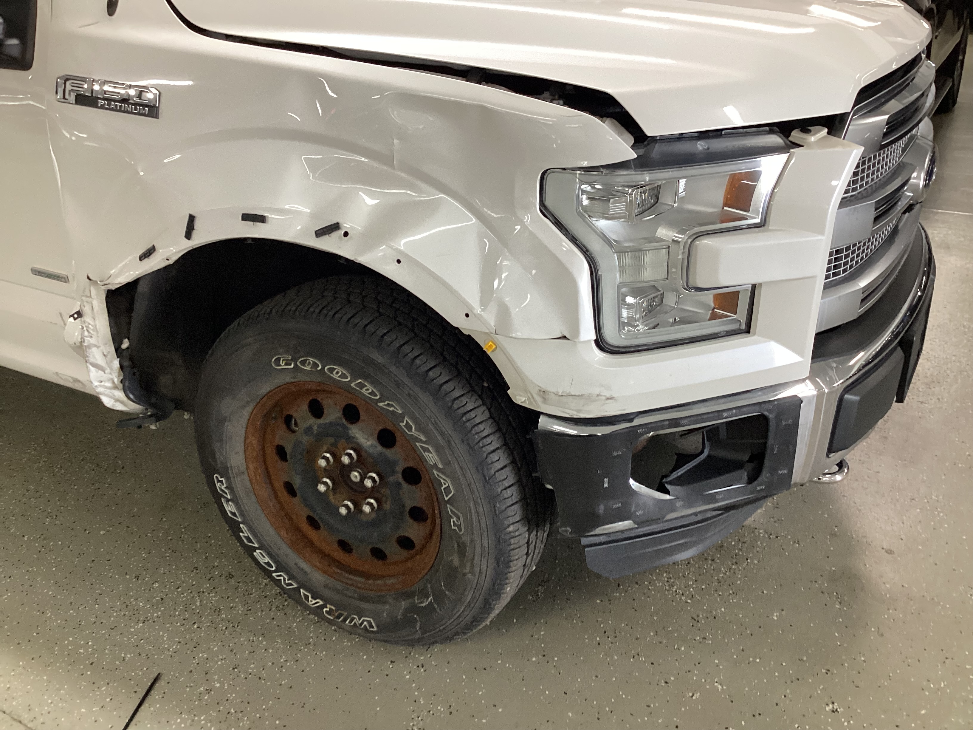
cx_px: 486
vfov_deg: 45.4
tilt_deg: -28.8
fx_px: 871
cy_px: 365
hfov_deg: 58.4
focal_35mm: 31
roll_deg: +3.6
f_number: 2.4
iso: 160
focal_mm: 3.3
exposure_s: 1/60
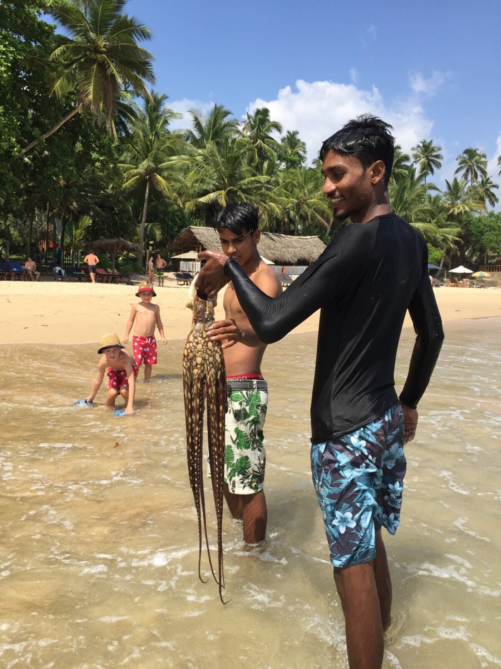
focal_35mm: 29
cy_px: 334
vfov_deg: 61.7
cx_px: 250
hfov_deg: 48.2
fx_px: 560
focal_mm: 4.15
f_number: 2.2
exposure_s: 1/1647
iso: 32
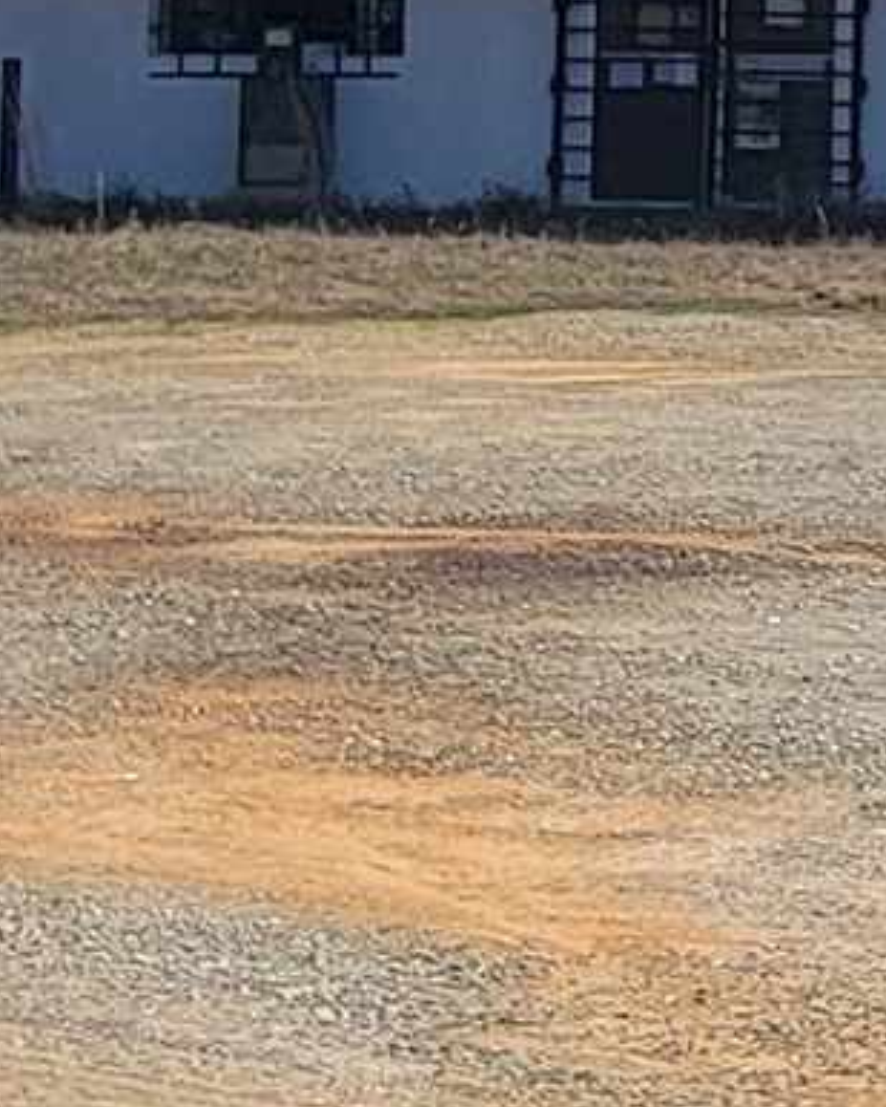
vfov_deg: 18.5
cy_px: 11
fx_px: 3309
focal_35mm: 101
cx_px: 1537
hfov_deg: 13.8
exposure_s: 1/2054
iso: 50
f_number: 2.2
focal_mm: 2.2
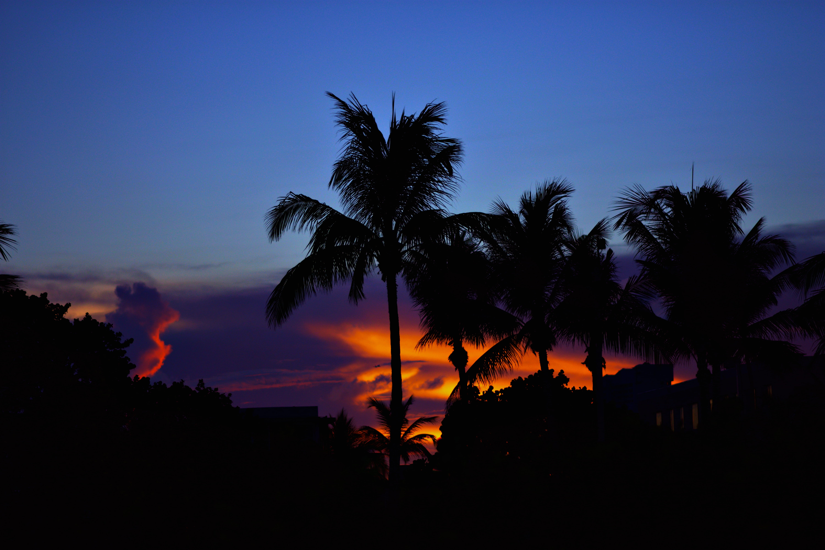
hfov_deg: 16.1
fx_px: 2922
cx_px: 412
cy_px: 275
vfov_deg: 10.8
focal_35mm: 128
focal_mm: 85
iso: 100
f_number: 1.8
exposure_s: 1/2000
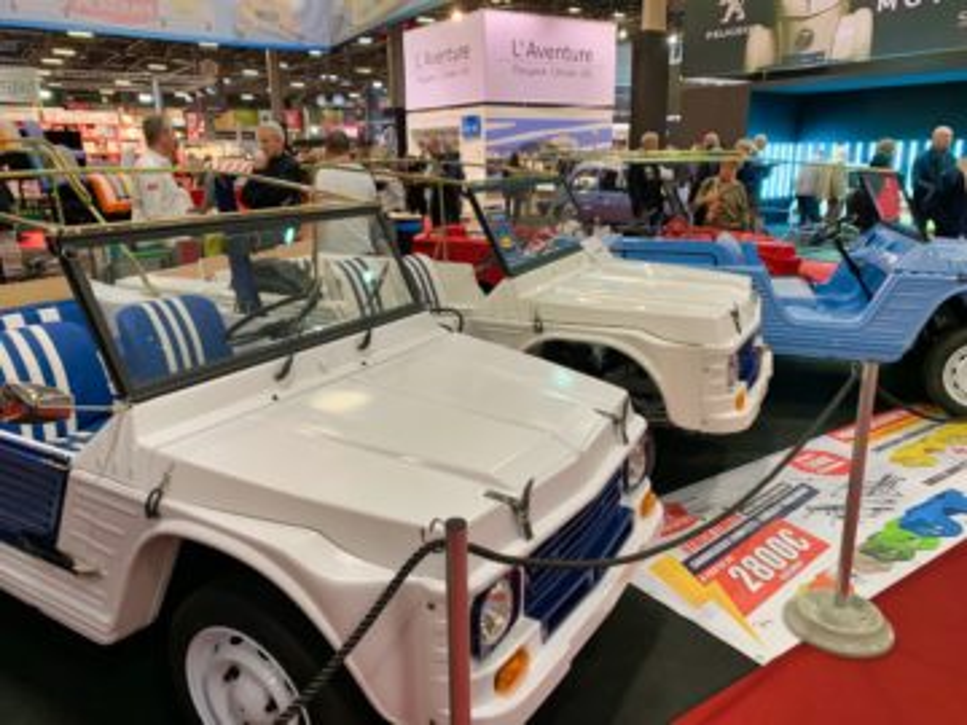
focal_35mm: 26
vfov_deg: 53.1
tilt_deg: -15.1
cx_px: 484
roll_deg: +0.7
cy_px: 362
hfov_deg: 67.3
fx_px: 726
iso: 80
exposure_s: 1/50
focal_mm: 4.25
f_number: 1.8
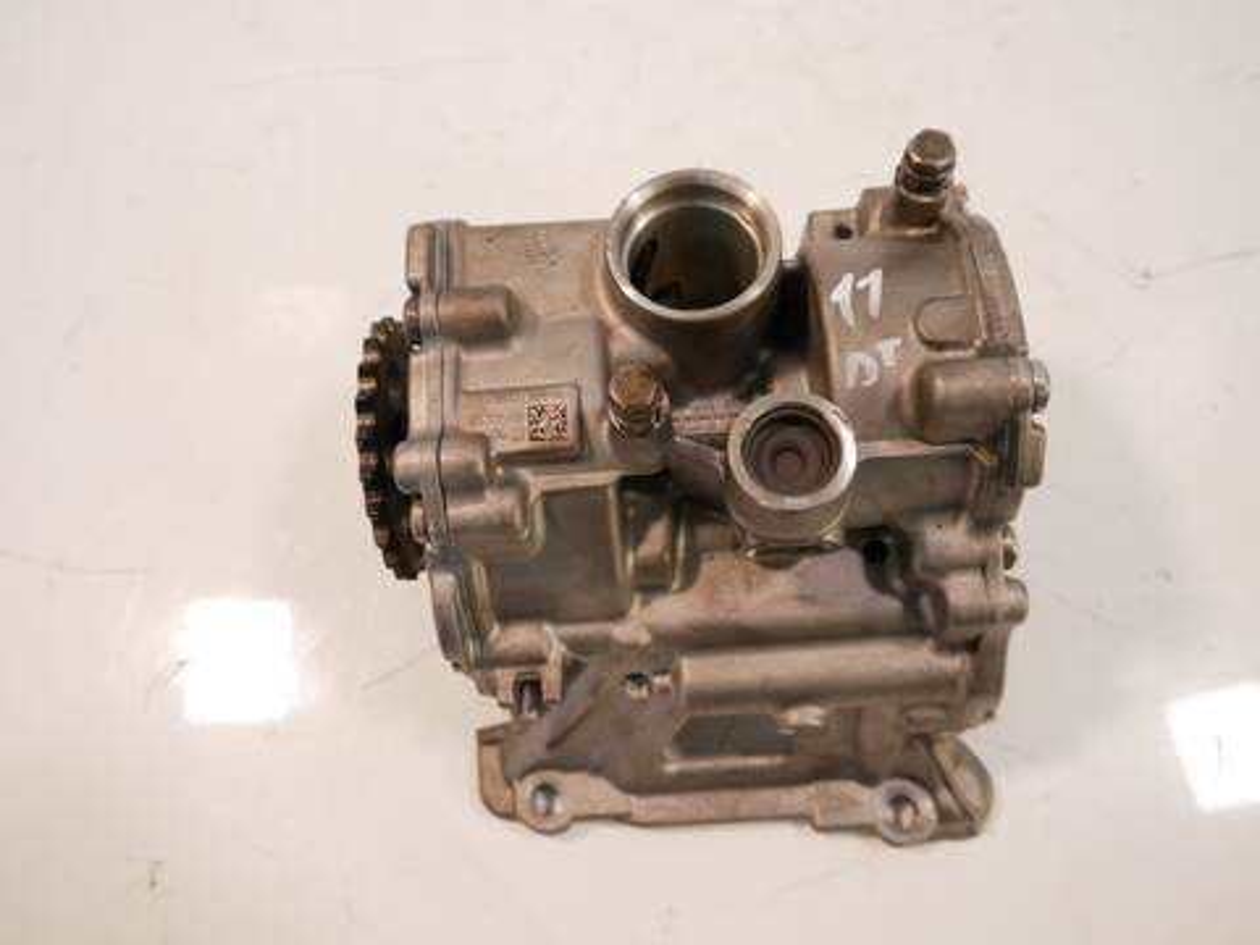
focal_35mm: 30
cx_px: 630
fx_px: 1092
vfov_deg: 46.8
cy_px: 472
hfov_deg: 60.0
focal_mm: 15
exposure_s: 1/125
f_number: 3.5
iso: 800
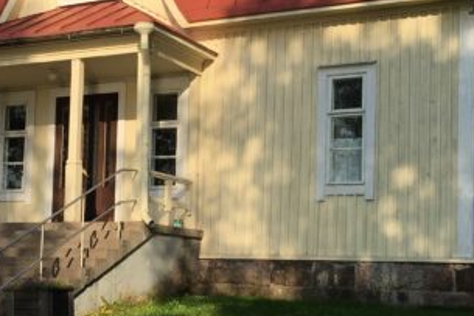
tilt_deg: +5.3
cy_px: 196
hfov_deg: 26.3
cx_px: 106
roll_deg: -2.6
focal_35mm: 76
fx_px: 1000
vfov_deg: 17.9
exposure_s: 1/1425
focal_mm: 4.15
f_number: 2.2
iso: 25
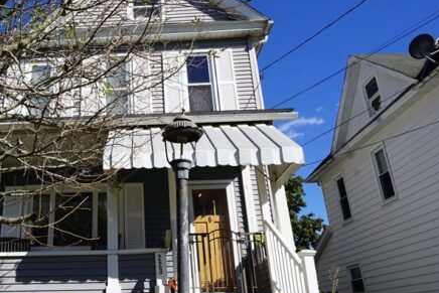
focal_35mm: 33
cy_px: 168
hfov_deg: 54.7
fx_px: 403
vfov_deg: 39.9
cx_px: 113
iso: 100
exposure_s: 1/160
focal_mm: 18
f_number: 10
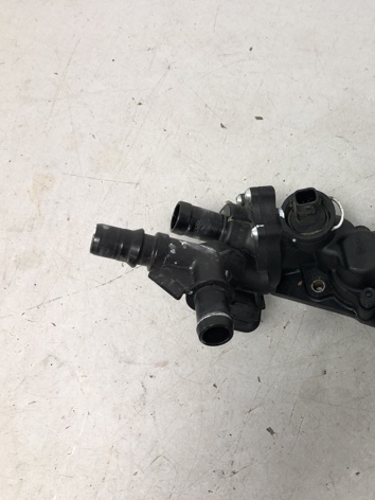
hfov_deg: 35.5
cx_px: 338
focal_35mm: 38
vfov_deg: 49.0
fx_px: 549
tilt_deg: -68.4
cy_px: 250
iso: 40
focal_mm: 4
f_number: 1.8
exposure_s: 1/25
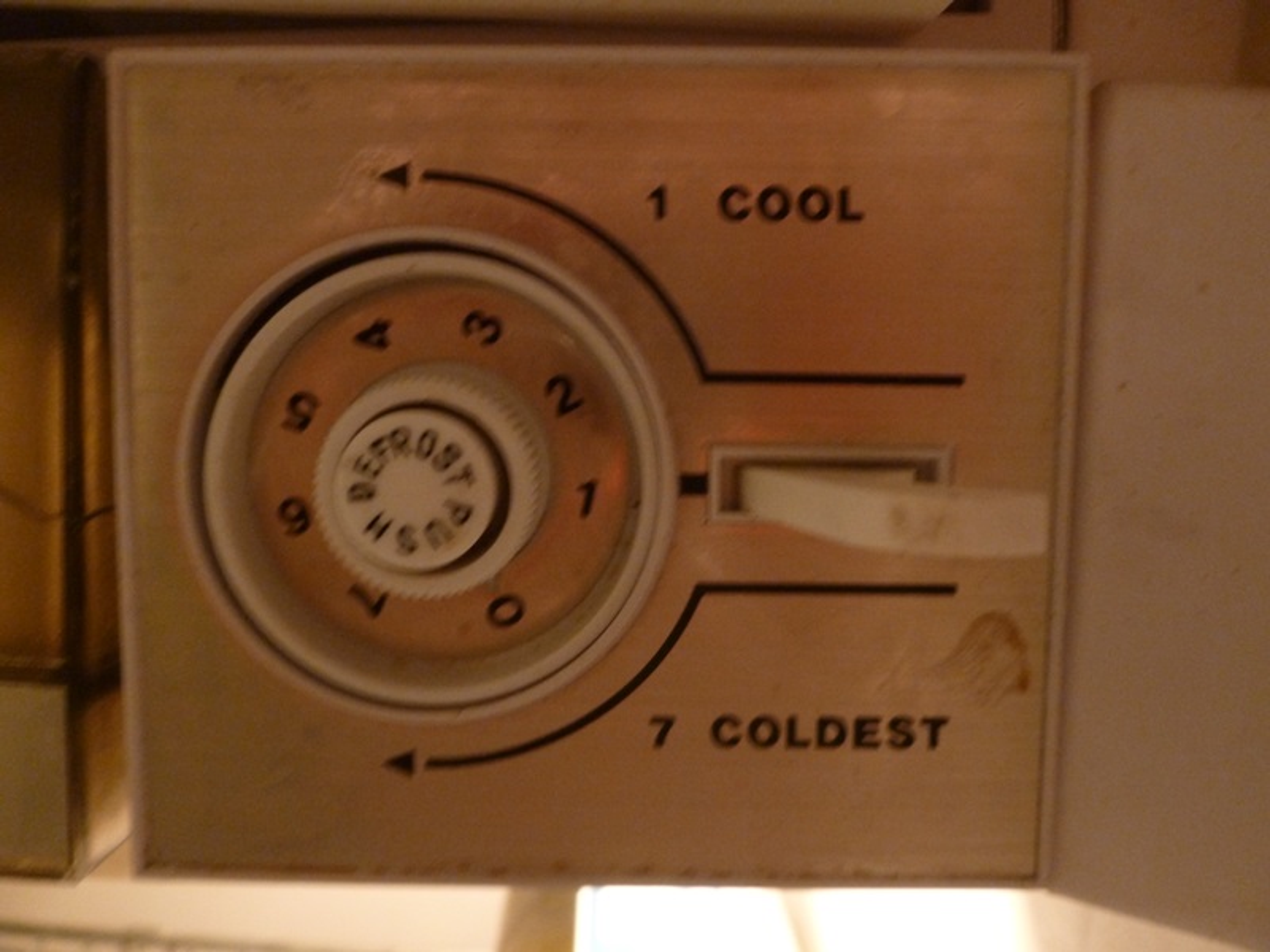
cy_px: 476
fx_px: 1027
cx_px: 635
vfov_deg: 49.7
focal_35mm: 28
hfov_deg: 63.4
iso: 400
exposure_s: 1/8
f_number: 3.3
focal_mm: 5
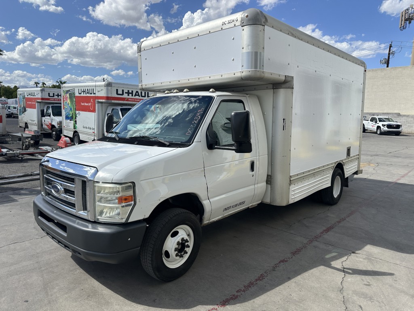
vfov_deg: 56.8
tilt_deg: -7.2
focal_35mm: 24
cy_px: 156
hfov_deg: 71.6
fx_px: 287
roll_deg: -1.3
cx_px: 207
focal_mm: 6.86
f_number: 1.78
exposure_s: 1/5848
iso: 80
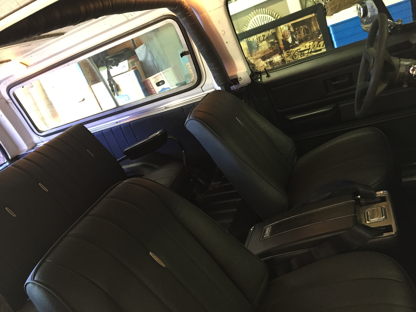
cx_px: 208
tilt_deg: -18.9
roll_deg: +21.5
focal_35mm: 29
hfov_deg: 61.7
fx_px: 349
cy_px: 156
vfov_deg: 48.2
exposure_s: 1/24
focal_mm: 4.15
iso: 250
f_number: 2.2
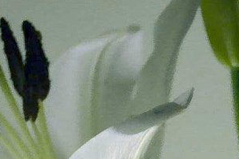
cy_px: 367
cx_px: 267
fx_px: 1680
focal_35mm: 253
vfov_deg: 5.3
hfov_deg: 8.1
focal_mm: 32
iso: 1600
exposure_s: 1/180
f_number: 4.8
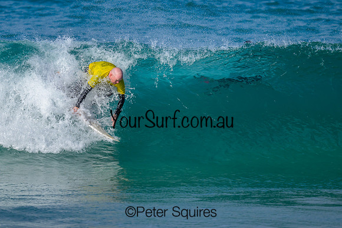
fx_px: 10437
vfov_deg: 1.3
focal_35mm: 1098
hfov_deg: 1.9
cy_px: 71
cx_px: 131
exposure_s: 1/2000
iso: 320
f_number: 6.3
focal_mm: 800
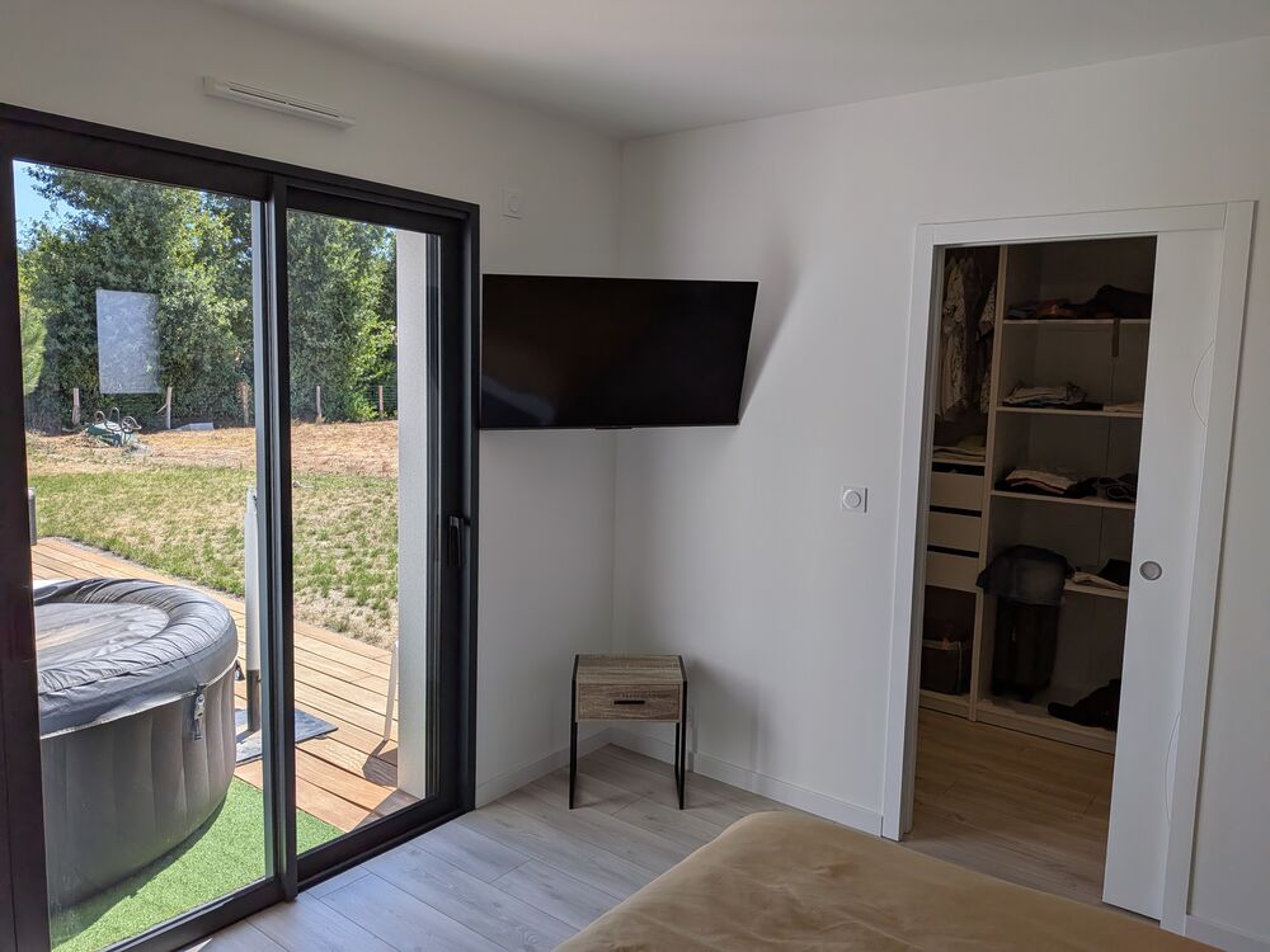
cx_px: 635
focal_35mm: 24
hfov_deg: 71.6
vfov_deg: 56.8
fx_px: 881
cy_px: 476
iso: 29
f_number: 1.7
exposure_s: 1/713
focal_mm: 4.53
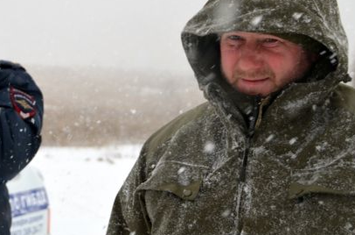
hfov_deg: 16.4
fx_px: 1229
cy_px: 72
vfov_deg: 10.9
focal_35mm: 125
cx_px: 101
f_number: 8
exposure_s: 1/250
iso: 200
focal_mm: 48
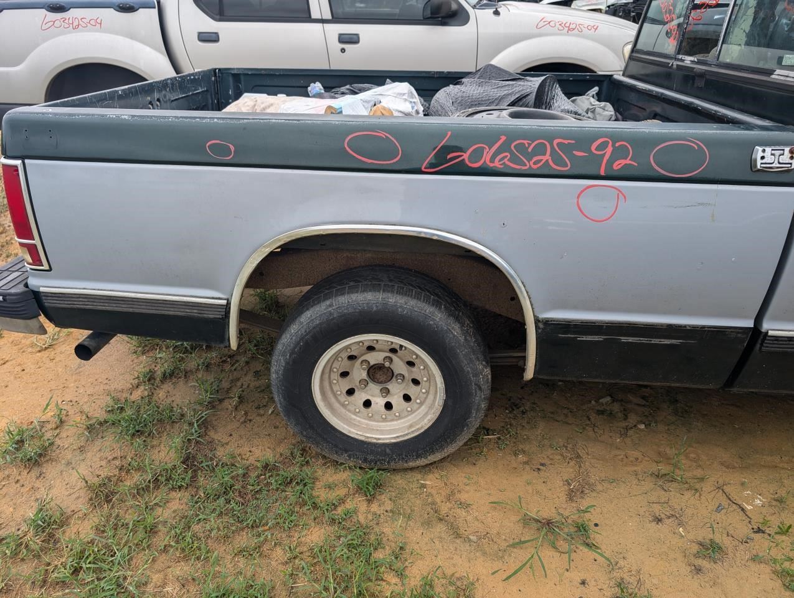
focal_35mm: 24
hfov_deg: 71.5
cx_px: 397
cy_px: 299
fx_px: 551
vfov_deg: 56.9
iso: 19
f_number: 1.68
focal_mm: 6.9
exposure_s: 1/620
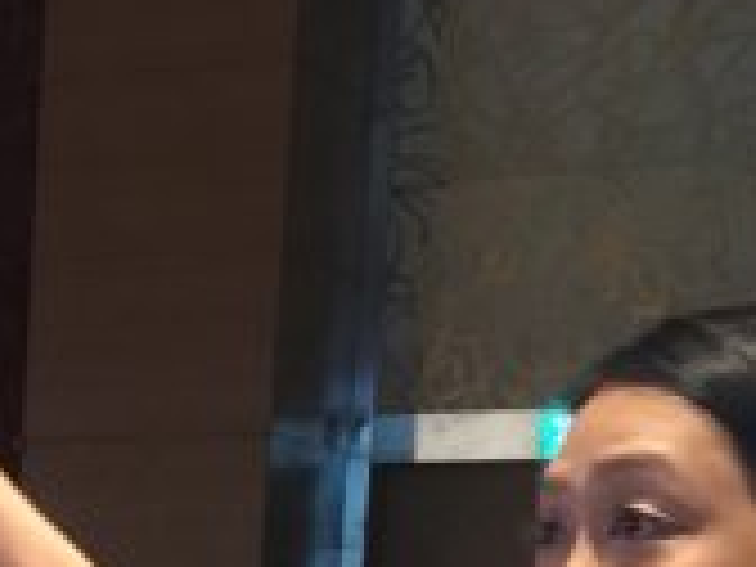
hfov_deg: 15.7
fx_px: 2512
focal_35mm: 115
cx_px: -385
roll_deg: -2.9
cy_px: 1048
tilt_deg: -6.4
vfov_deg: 11.8
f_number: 2.2
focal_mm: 4.15
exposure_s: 1/10
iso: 100
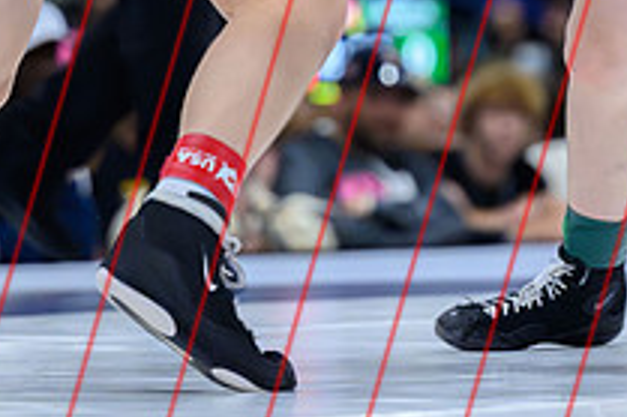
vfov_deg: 3.7
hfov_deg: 5.6
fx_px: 6422
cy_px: -209
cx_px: 508
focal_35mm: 369
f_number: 2.8
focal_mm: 110
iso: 9000
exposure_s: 1/800
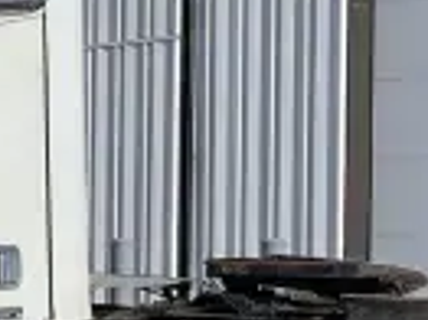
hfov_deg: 14.6
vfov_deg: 11.6
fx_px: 1569
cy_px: 278
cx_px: -199
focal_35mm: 127
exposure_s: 1/10989
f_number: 1.6
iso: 32
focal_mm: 5.1
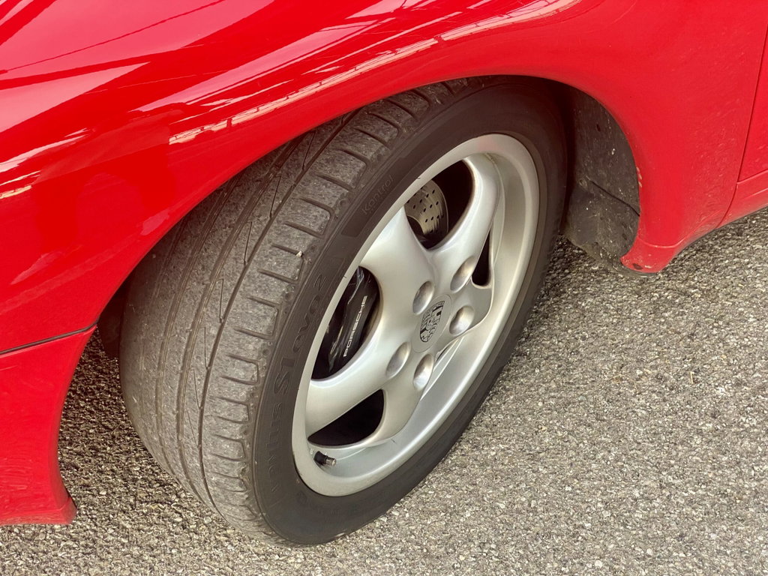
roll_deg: +2.7
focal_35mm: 52
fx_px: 1154
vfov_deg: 28.0
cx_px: 384
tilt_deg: -44.8
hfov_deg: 36.8
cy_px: 288
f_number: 2
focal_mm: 6
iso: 100
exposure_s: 1/121
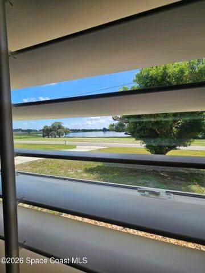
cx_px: 102
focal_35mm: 13
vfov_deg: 106.2
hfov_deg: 89.9
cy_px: 136
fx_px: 103
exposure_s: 1/968
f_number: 2.2
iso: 50
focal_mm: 2.2
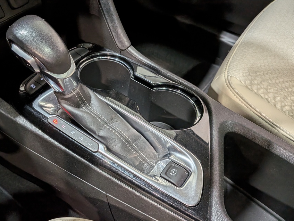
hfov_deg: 61.2
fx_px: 246
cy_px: 108
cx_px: 119
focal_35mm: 29
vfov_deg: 48.3
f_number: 1.7
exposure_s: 1/120
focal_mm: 4.53
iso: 31
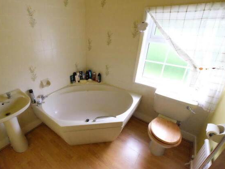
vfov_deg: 74.7
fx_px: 110
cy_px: 82
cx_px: 95
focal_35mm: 17
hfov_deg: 90.3
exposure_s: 1/220
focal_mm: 10
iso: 12800
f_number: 5.6
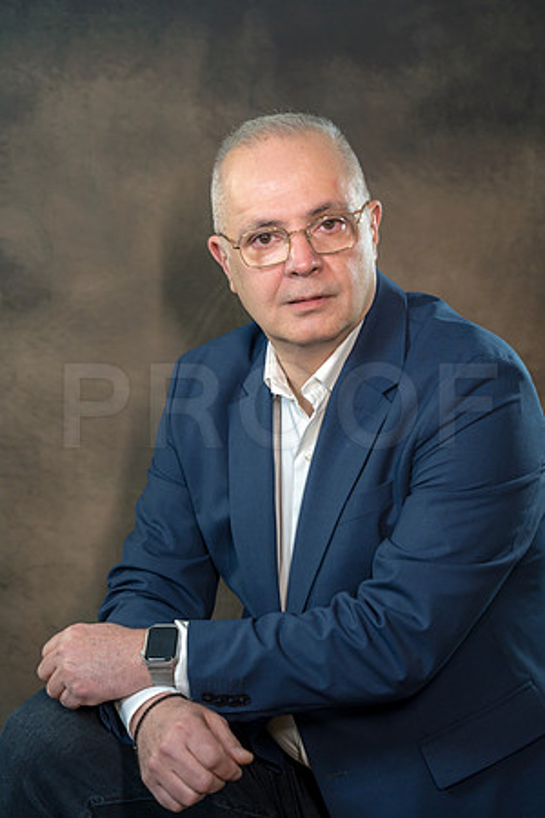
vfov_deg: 24.5
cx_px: 272
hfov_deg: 16.5
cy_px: 409
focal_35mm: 83
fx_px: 1885
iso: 250
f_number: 5
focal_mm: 83
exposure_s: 1/100
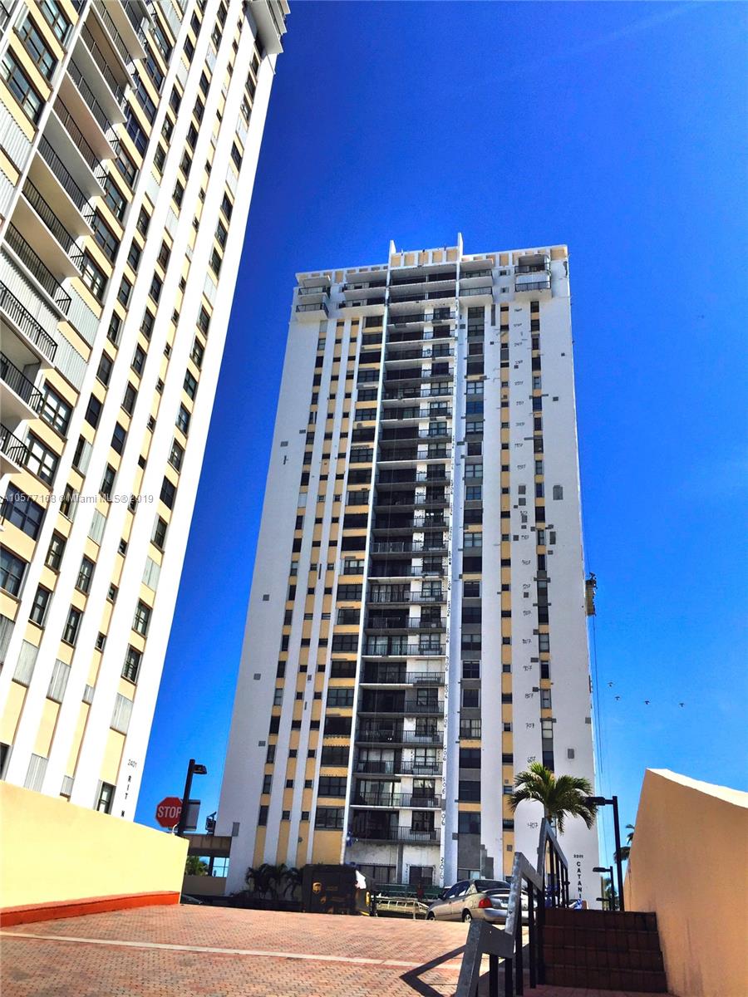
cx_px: 374
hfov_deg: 48.2
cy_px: 498
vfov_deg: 61.7
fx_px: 836
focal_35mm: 29
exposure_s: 1/3597
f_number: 2.2
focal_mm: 4.15
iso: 32
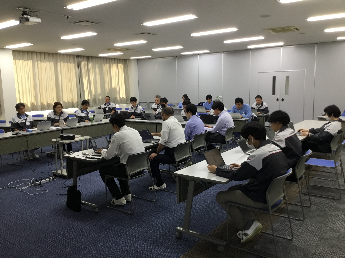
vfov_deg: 45.4
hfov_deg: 58.4
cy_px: 129
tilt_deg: -7.7
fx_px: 309
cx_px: 172
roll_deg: +1.3
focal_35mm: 31
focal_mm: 3.3
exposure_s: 1/30
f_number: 2.4
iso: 64
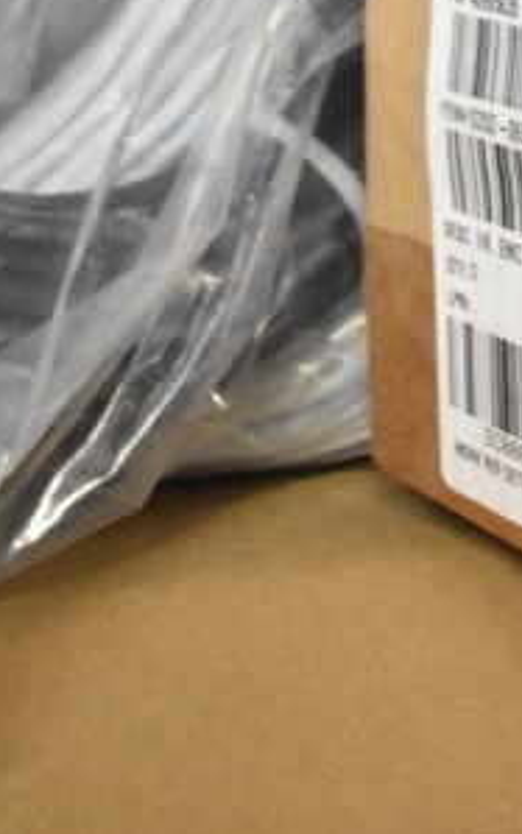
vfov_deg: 17.8
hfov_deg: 11.7
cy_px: -328
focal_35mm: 108
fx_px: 2447
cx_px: 748
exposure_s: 1/40
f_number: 3.8
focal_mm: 23
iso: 3600
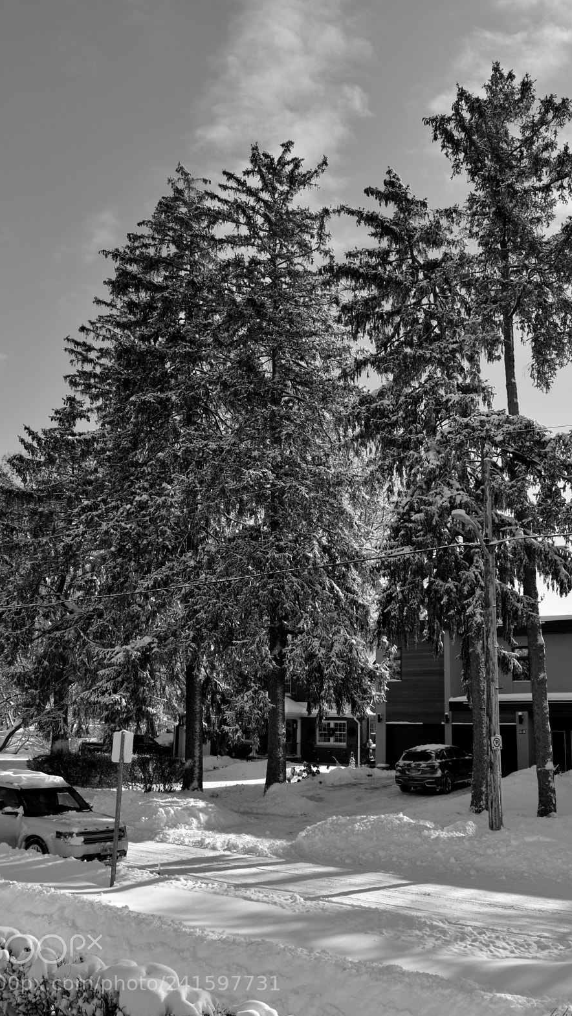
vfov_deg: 61.0
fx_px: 863
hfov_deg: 36.7
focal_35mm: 32
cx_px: 287
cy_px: 517
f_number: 8
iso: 200
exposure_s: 1/640
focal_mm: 20
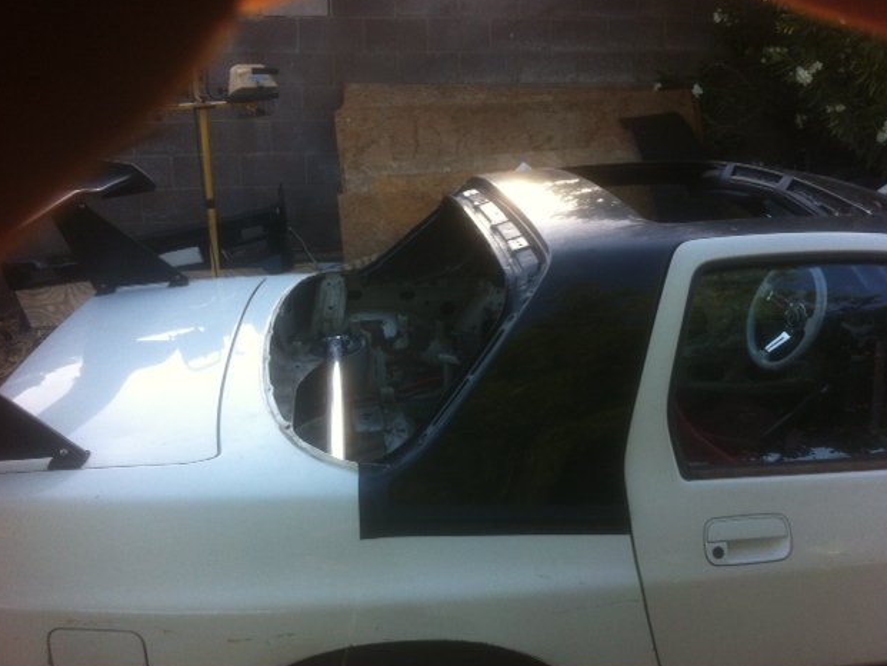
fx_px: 923
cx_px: 440
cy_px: 332
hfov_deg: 51.3
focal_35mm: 36
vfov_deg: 39.7
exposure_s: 1/100
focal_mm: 3.85
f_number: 2.8
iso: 100
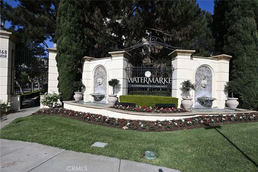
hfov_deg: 90.0
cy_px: 86
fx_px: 129
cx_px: 129
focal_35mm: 18
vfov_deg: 67.3
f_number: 8
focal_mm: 12
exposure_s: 1/500
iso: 100
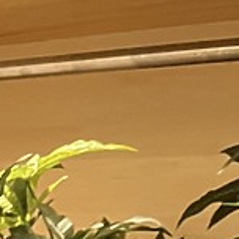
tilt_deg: -13.4
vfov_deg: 9.8
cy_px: 568
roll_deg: -1.3
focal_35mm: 157
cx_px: -302
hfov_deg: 10.0
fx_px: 1226
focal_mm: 5.1
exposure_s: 1/35
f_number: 1.6
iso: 640
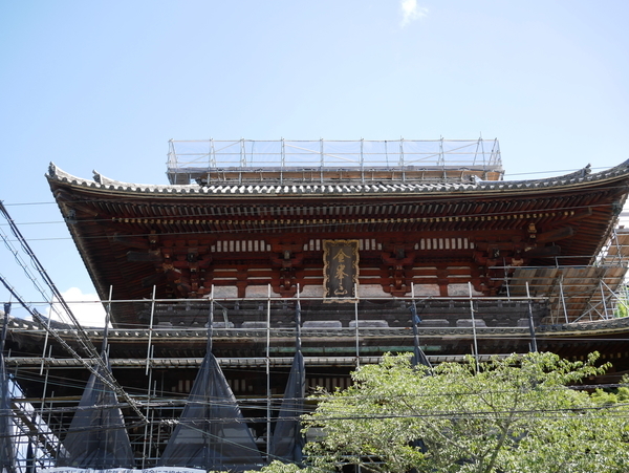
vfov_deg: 29.1
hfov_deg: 38.2
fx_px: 909
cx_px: 314
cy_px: 236
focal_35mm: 50
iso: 200
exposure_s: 1/200
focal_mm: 25
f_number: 6.3
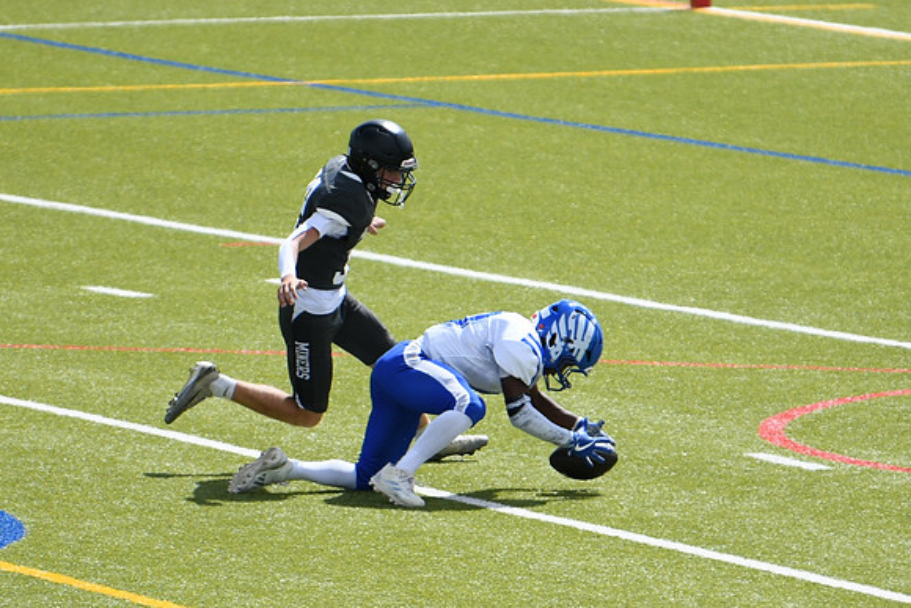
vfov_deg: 6.9
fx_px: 5062
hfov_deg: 10.3
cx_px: 456
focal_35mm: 200
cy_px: 304
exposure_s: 1/2000
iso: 100
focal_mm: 200
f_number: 2.8
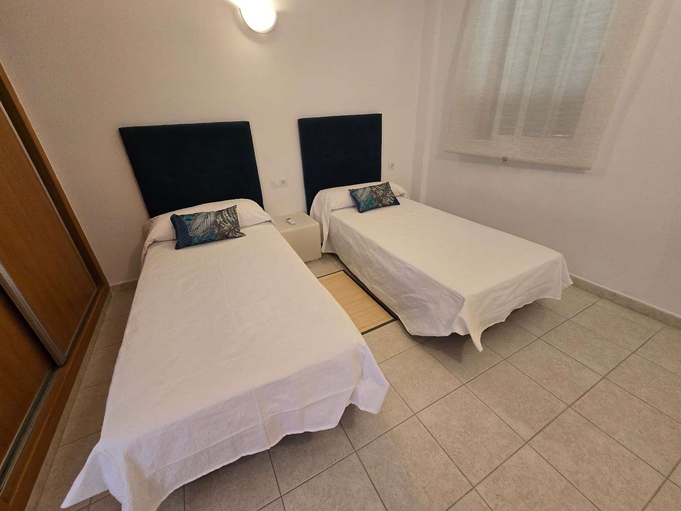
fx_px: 256
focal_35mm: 13
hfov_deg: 106.2
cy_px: 256
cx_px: 340
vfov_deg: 89.9
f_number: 2.2
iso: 250
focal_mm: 2.2
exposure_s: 1/50
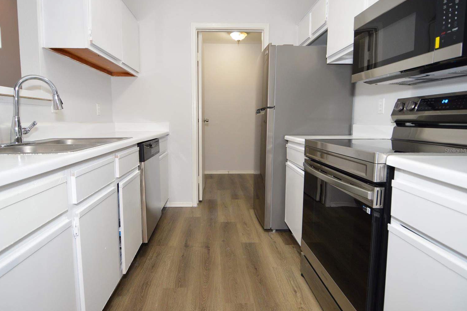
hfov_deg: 86.9
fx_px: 246
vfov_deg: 64.5
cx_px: 225
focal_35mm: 19
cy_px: 151
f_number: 4
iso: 500
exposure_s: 1/60
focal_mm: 12
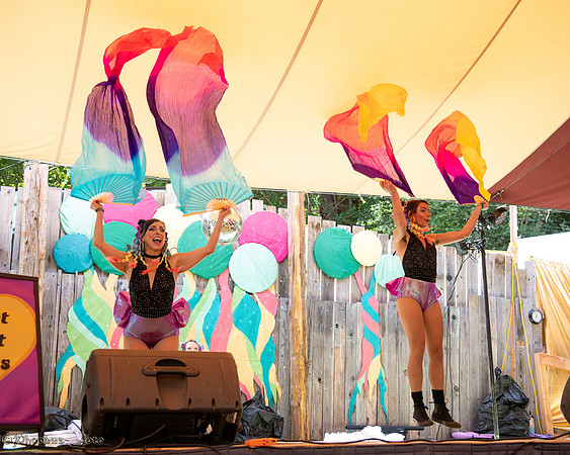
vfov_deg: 32.0
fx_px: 795
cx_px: 285
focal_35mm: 47
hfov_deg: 39.4
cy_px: 228
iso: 400
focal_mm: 40
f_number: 4
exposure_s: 1/640
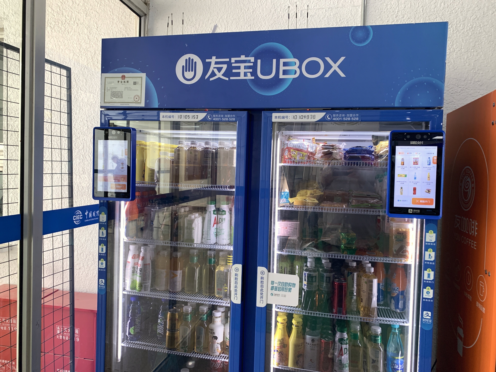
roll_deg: -3.2
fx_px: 373
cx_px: 248
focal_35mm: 26
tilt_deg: -1.8
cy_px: 186
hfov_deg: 67.3
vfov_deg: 53.1
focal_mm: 4.25
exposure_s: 1/110
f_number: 1.8
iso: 100
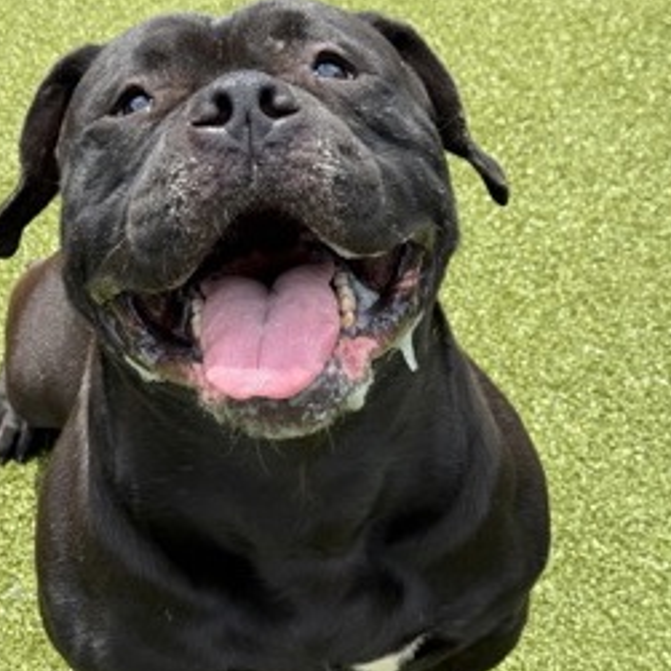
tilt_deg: -38.6
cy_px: 438
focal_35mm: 71
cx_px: 336
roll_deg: +4.1
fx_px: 1557
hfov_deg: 24.3
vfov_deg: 24.2
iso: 100
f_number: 1.78
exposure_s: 1/2415
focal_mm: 6.76
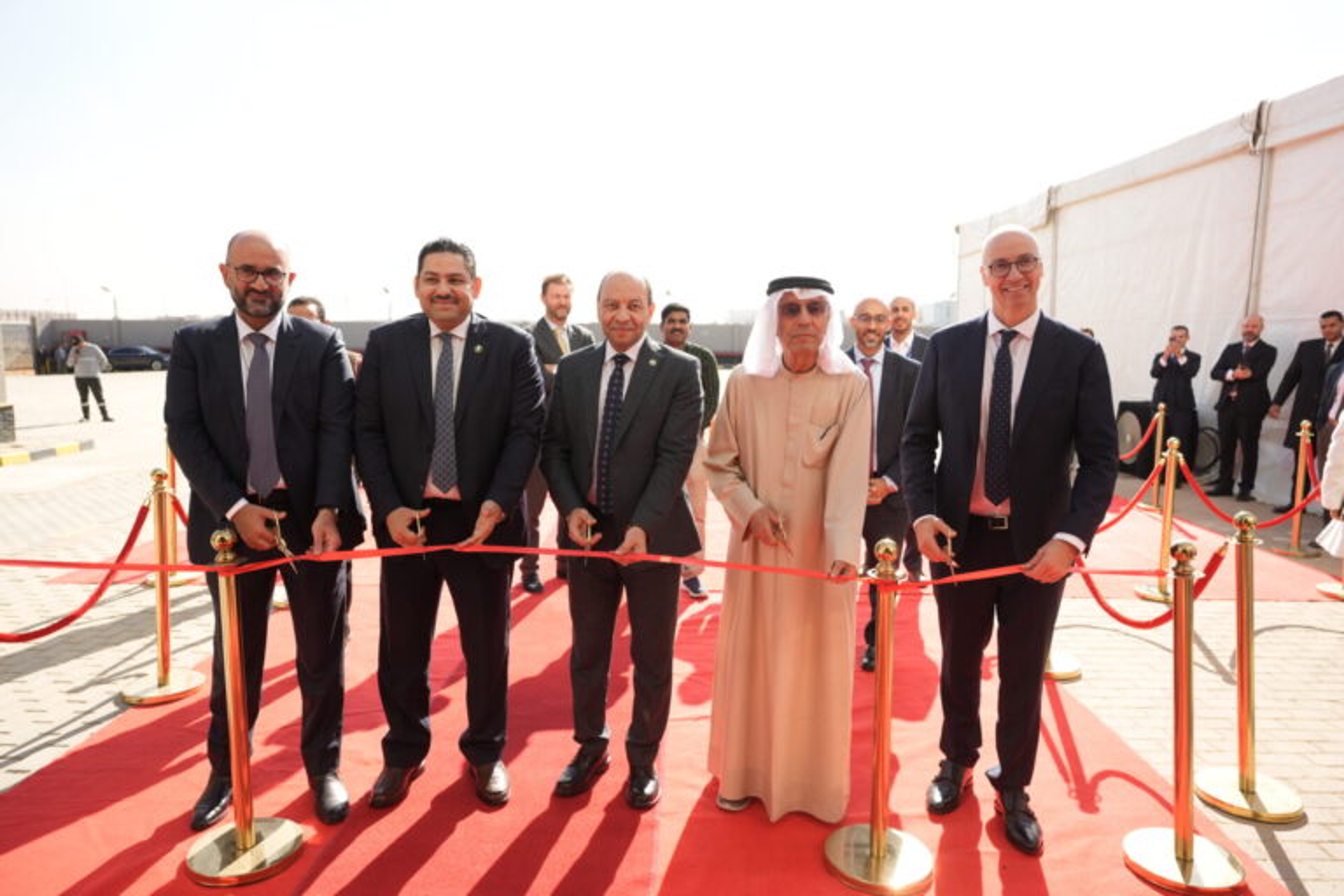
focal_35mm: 24
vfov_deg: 53.1
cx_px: 672
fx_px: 896
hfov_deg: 73.7
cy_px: 448
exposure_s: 1/800
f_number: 4
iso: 200
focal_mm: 24
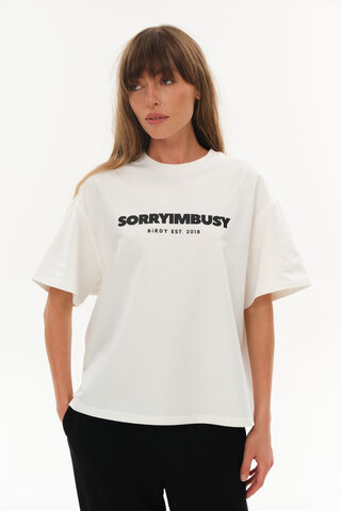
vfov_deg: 36.9
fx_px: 767
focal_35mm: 54
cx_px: 170
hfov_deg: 25.1
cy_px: 256
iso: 200
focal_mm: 35.8
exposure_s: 1/125
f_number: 6.4
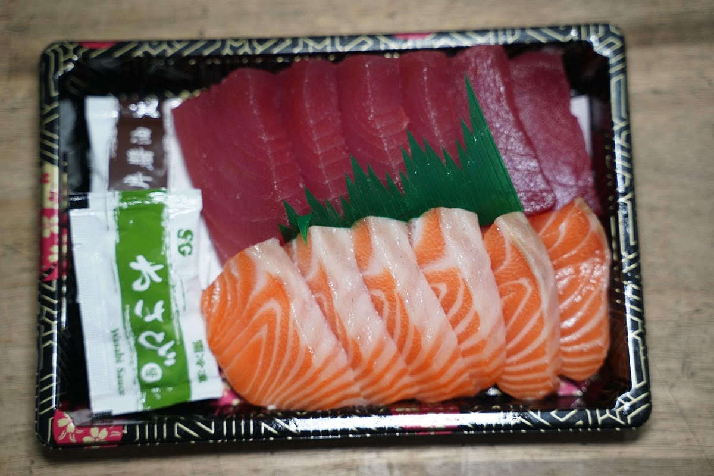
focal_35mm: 75
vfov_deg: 18.2
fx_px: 1487
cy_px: 238
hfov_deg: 27.0
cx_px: 357
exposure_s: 1/80
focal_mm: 75
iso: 400
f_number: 4
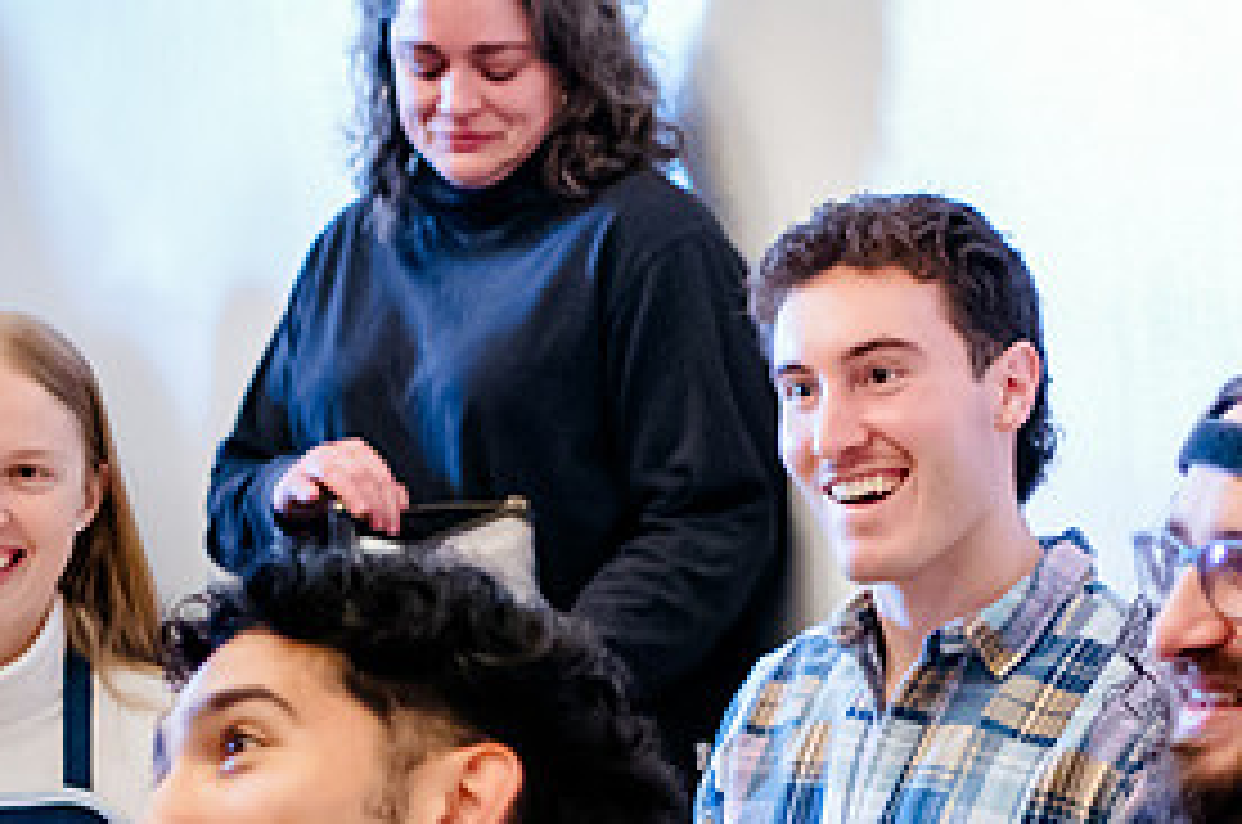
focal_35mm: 200
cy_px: 398
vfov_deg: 6.8
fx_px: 6888
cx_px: 870
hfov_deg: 10.3
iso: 5000
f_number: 2.8
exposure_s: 1/80
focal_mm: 60
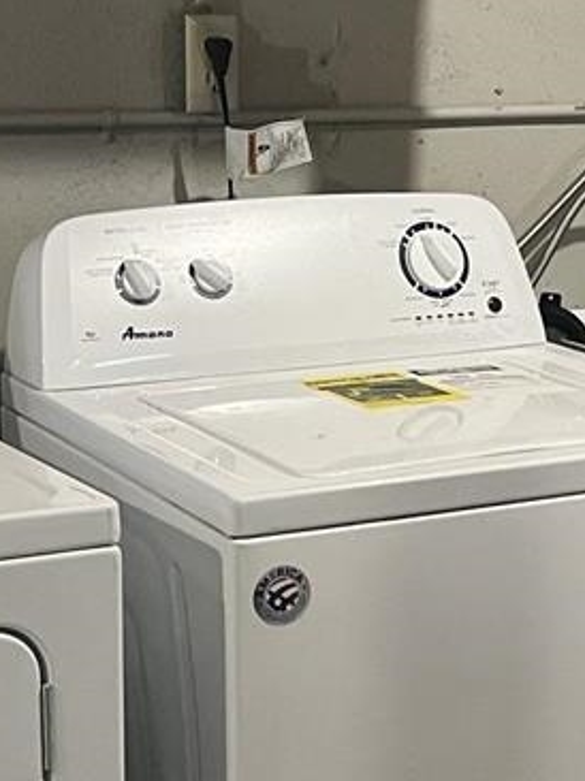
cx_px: 318
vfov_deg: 21.3
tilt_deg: -16.8
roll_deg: +0.1
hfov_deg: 16.2
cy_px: 610
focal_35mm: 91
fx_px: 2053
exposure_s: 1/60
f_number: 1.5
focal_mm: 5.7
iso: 400
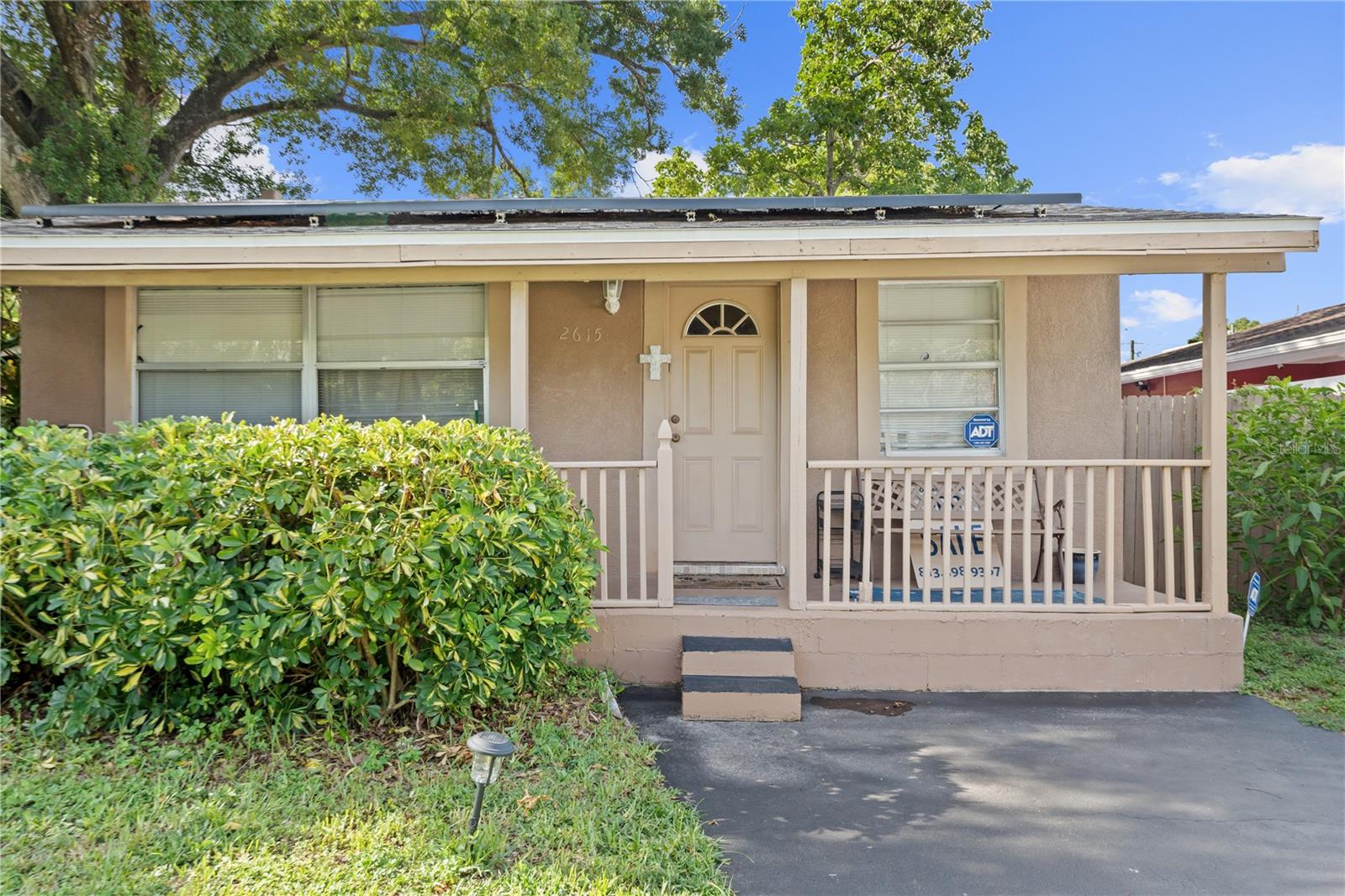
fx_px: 896
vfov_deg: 53.1
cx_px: 672
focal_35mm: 24
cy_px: 448
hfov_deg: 73.8
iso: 400
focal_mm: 24
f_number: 8
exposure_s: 1/50
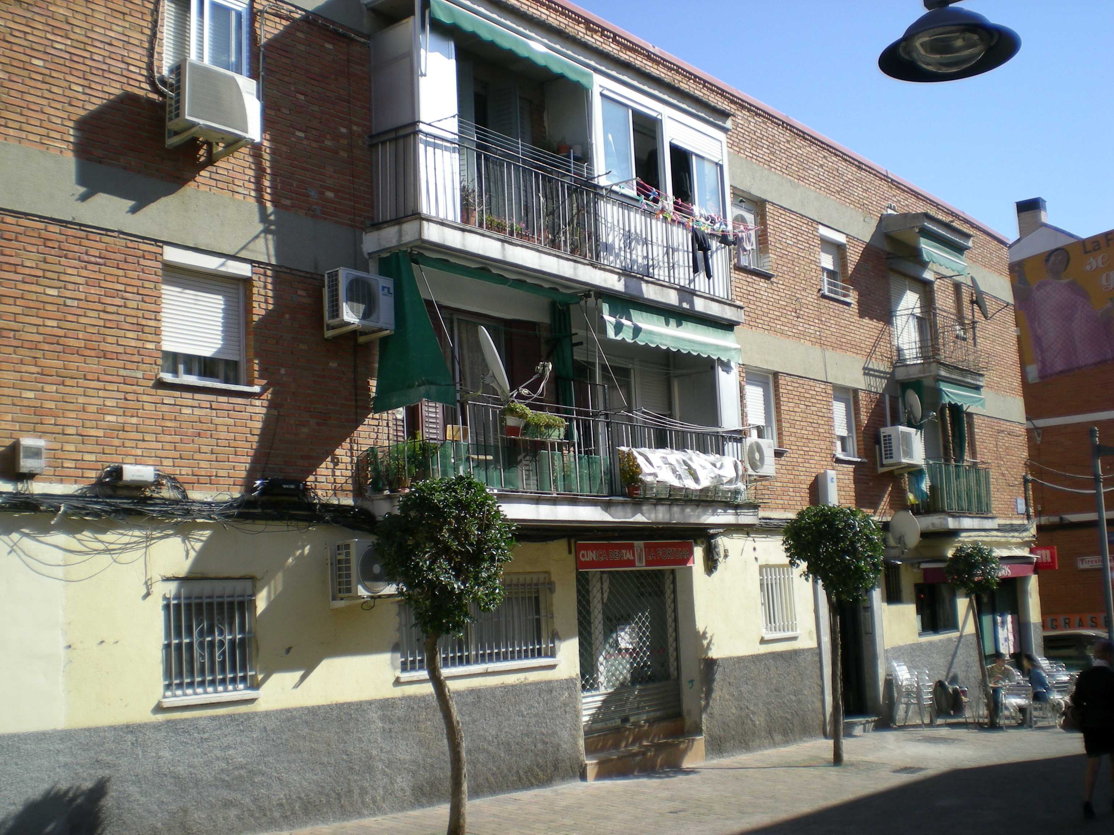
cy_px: 418
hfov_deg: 49.0
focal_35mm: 38
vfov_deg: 37.7
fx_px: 1223
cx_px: 557
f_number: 4.6
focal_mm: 6.3
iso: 50
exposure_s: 1/324
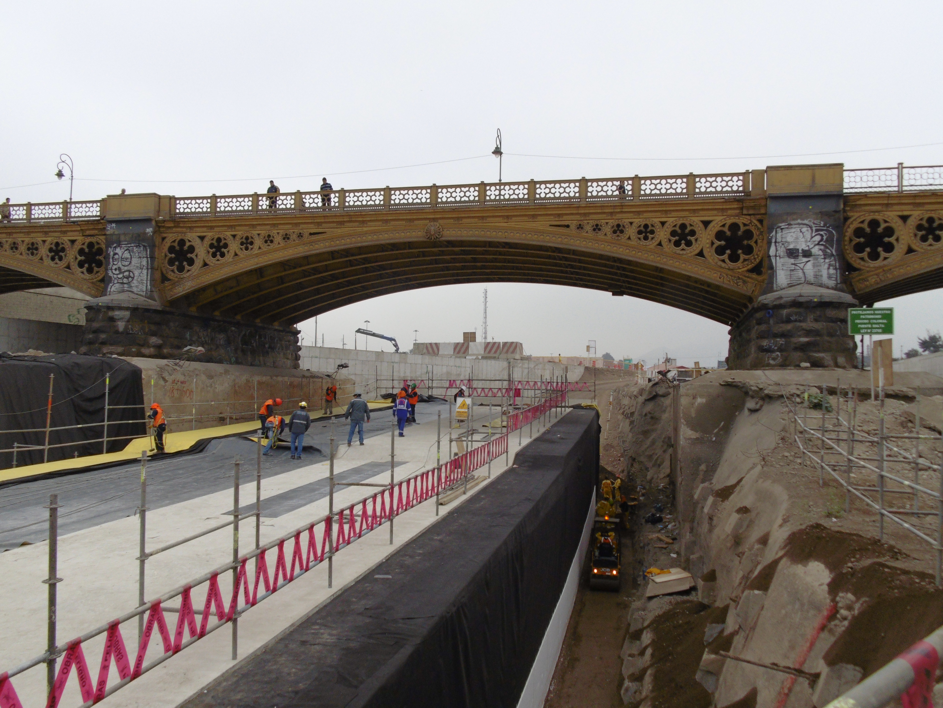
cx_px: 472
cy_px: 354
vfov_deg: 48.2
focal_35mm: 29
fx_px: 790
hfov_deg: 61.7
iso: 100
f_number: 9.3
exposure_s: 1/640
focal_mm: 5.3
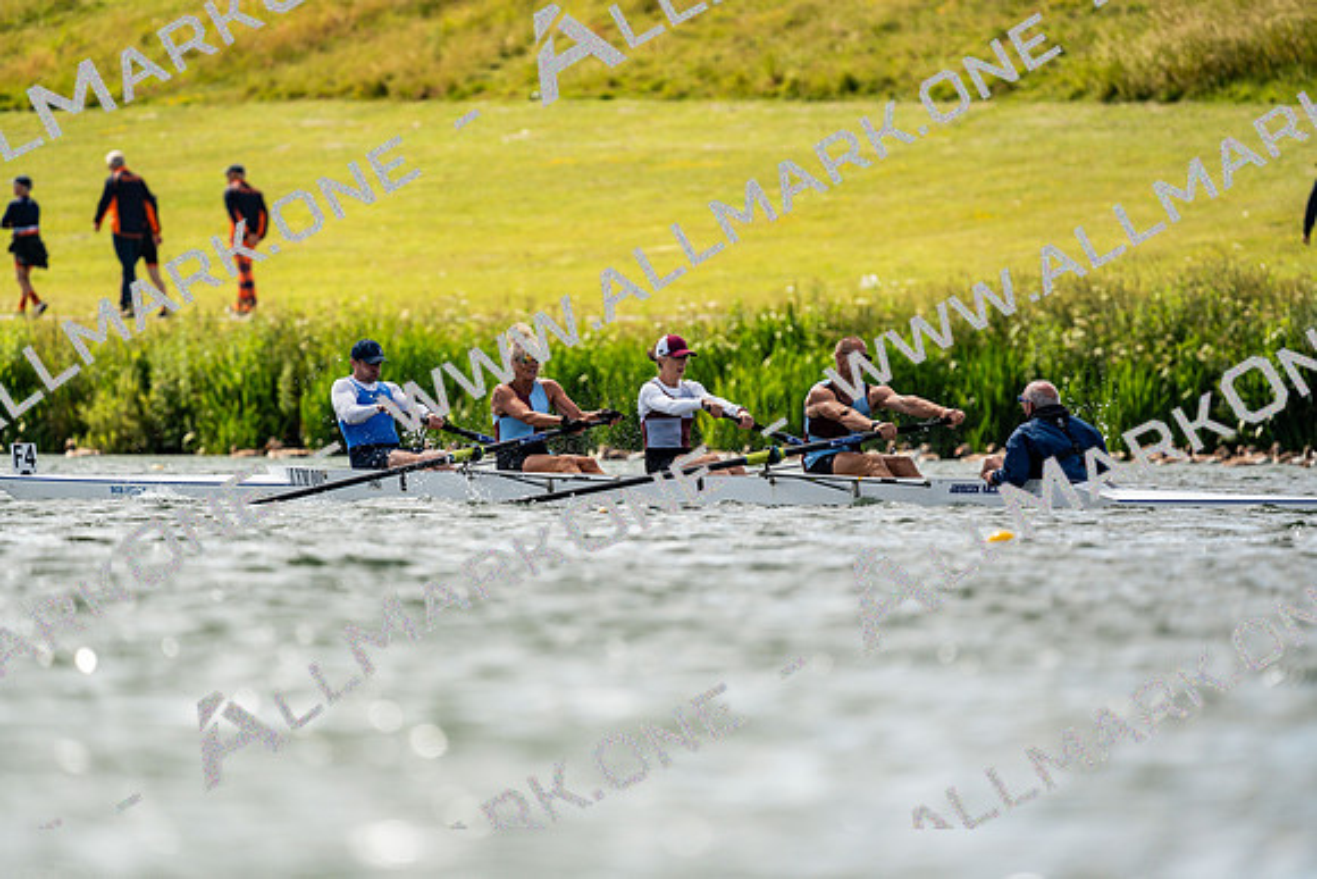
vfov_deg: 2.3
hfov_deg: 3.4
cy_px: 440
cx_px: 658
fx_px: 21954
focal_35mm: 600
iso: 250
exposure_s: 1/2000
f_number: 6.3
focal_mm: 600
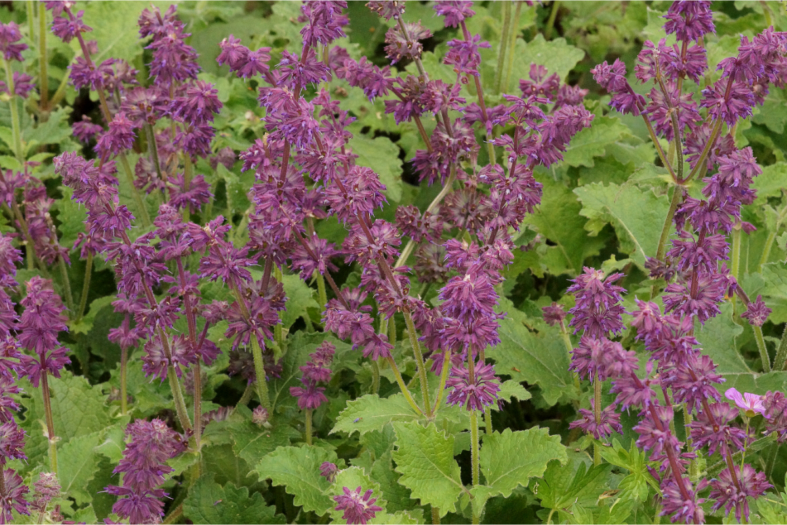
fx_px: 3279
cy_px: 262
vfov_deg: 9.1
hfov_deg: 13.7
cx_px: 394
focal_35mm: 150
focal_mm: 100
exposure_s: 1/160
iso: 3200
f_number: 13
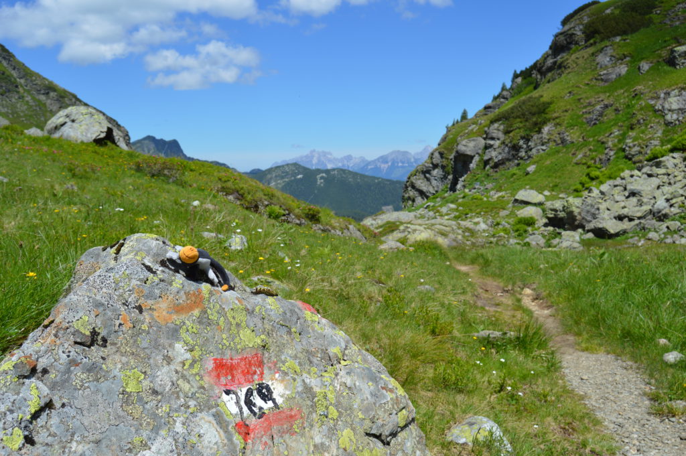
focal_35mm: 34
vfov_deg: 38.3
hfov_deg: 55.1
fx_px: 657
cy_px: 228
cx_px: 343
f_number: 8
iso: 100
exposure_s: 1/250
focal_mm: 23
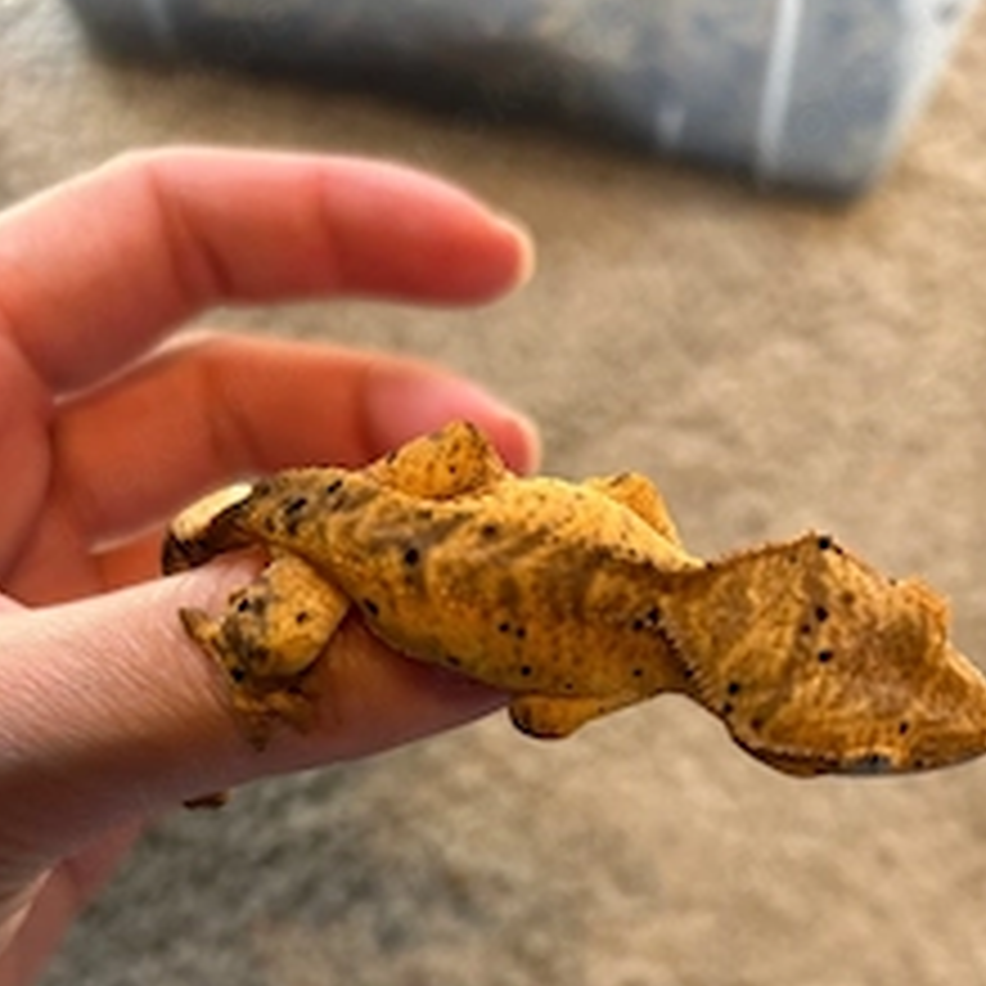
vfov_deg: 37.9
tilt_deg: -76.6
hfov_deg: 39.8
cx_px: 603
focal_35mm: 42
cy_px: 846
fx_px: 1353
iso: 80
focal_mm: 5.7
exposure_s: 1/100
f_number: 1.5
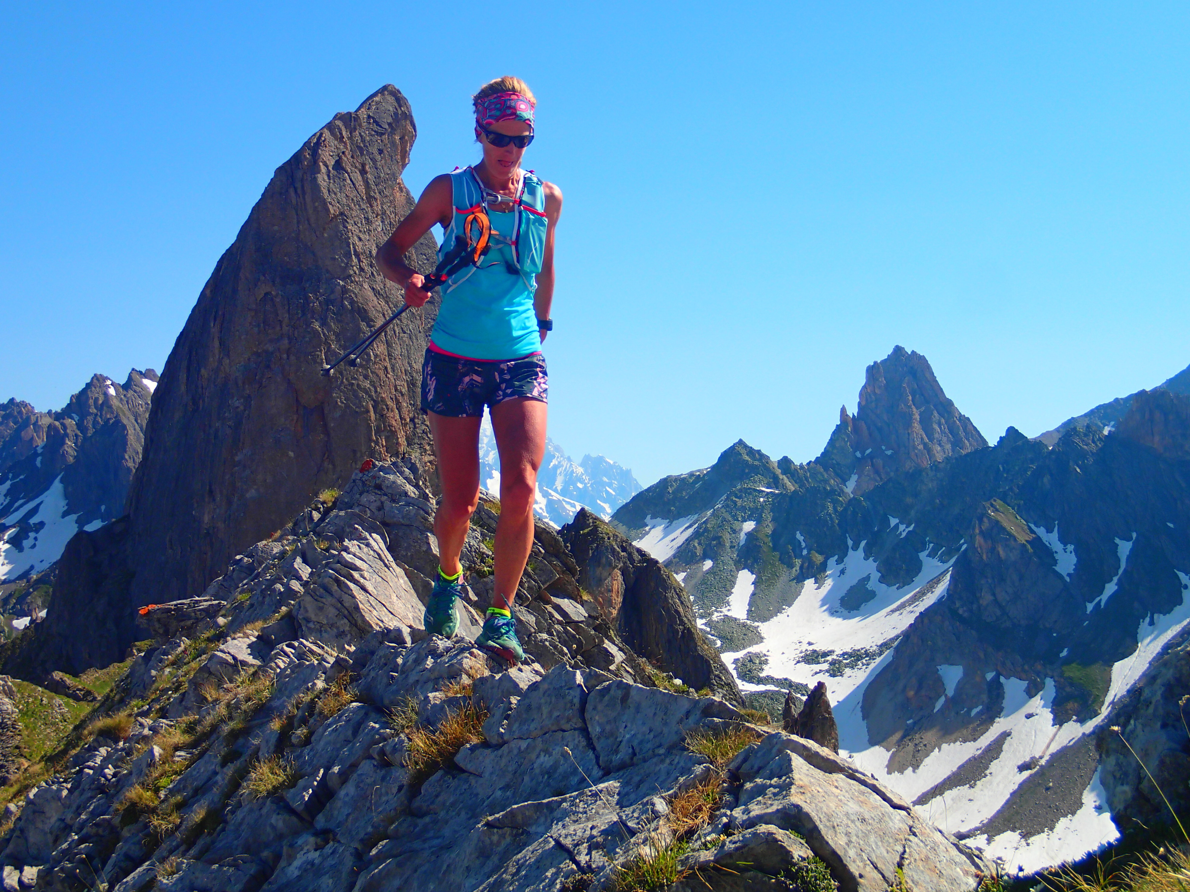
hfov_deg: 36.2
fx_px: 1822
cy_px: 446
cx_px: 595
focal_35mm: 53
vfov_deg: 27.5
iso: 100
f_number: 4.5
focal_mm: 9.61
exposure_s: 1/640
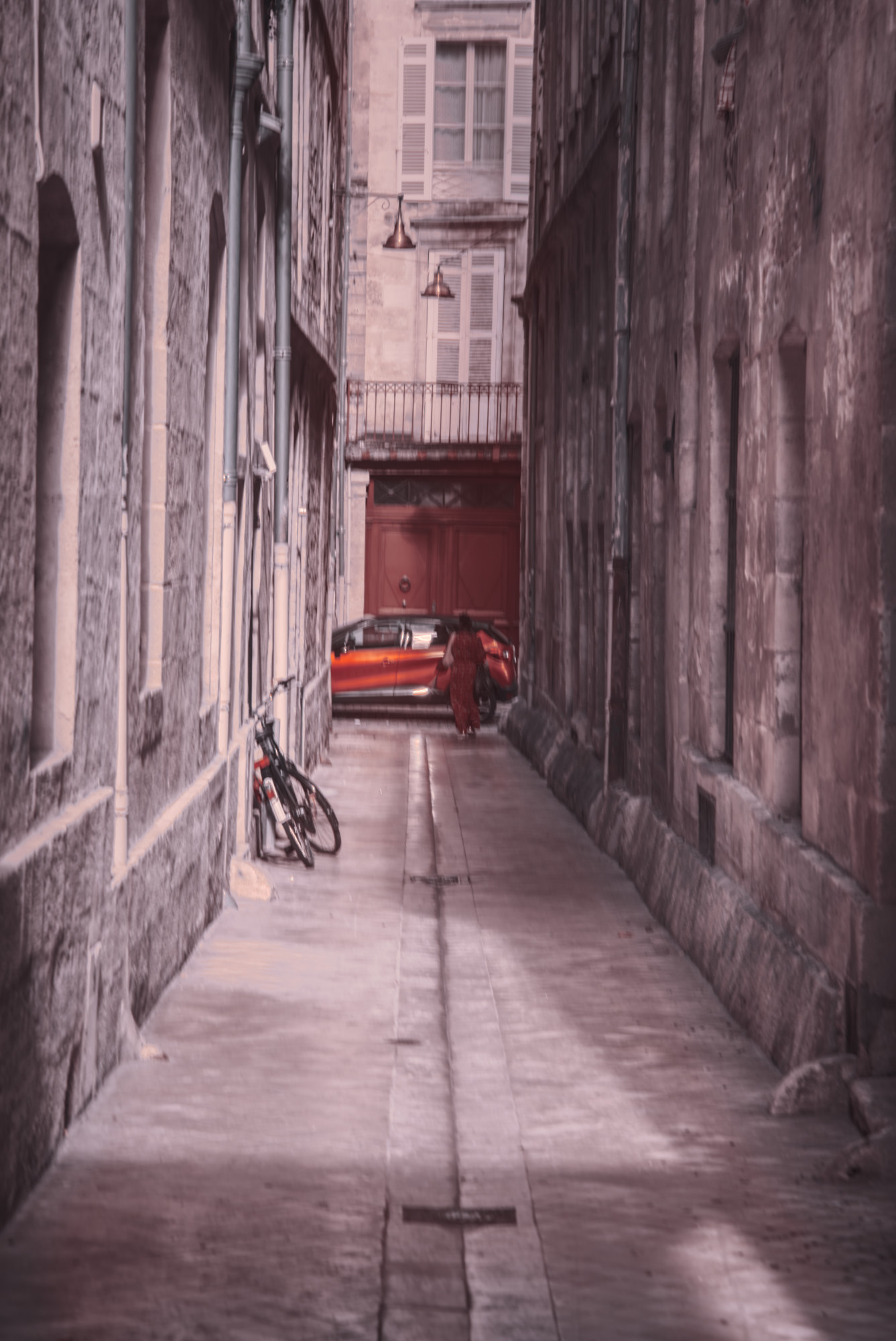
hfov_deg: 13.3
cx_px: 448
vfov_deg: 19.8
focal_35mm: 103
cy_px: 670
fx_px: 3838
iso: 100
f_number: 9
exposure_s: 1/40
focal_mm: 103
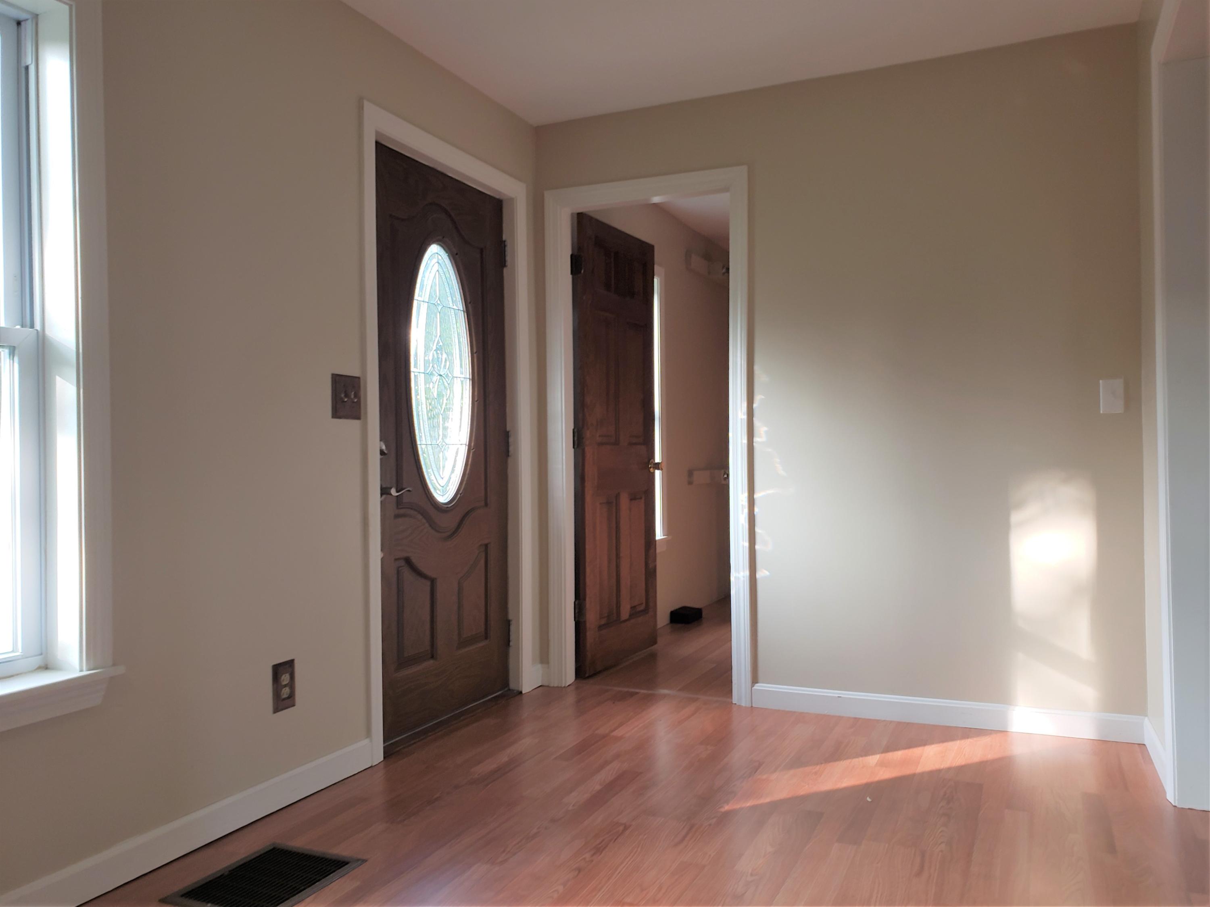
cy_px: 454
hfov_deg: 67.3
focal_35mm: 26
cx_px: 605
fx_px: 909
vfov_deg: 53.1
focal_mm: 4.3
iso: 125
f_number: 2.4
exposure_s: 1/60
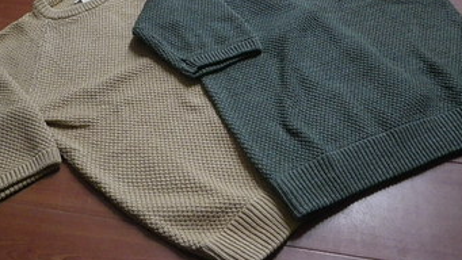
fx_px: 466
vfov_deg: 31.0
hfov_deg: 52.8
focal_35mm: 38
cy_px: 89
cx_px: 232
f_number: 3.8
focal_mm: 6.1
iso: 800
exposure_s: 1/30
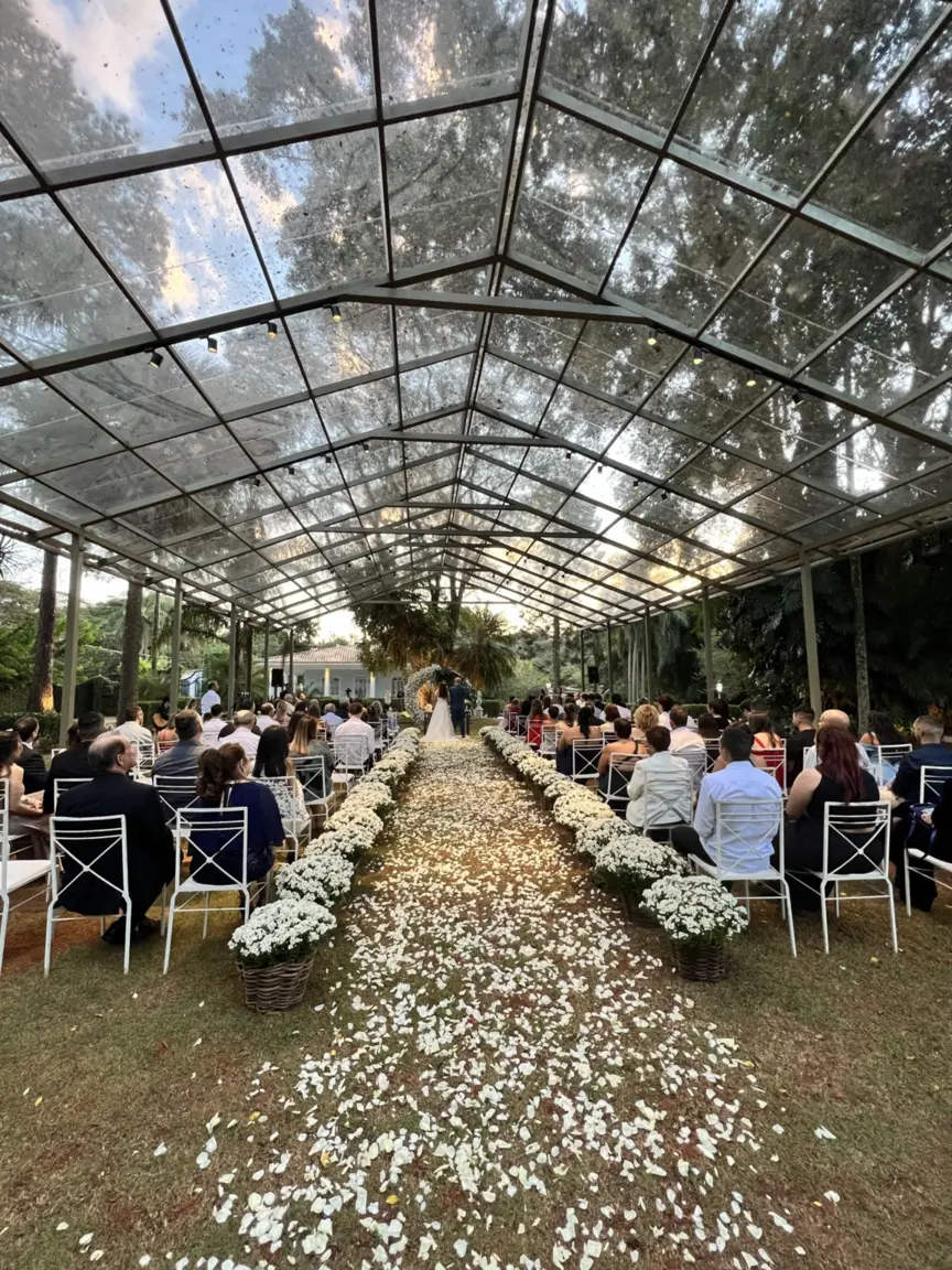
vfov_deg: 106.2
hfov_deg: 89.9
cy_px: 635
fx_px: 477
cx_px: 476
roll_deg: -0.2
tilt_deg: +7.0
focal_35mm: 13
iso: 160
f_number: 1.8
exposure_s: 1/120
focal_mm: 1.57
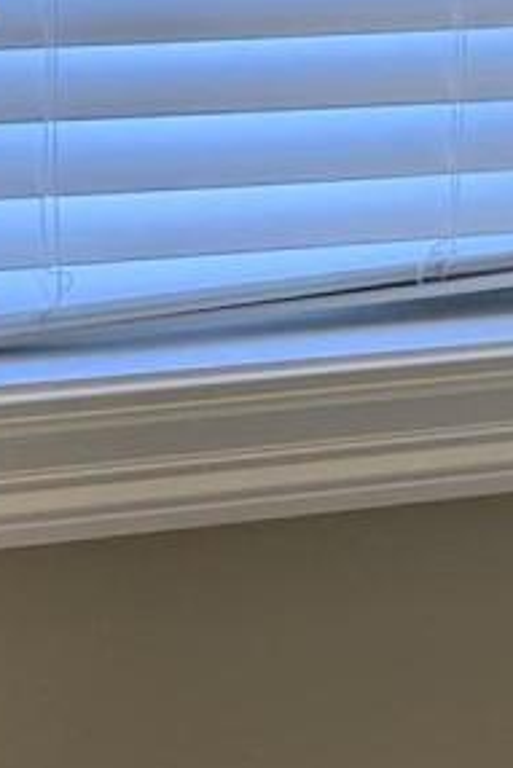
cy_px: 593
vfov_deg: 10.8
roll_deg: -0.3
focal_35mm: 189
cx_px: 473
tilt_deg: -14.5
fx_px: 4035
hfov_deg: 7.3
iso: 100
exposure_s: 1/120
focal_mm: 4.25
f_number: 1.8
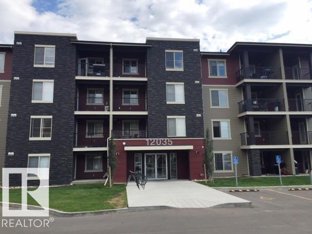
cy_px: 117
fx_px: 261
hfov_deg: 61.7
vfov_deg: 48.2
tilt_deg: +8.8
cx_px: 156
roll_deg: +1.8
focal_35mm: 29
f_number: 2.2
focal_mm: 4.15
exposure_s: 1/1412
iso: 32
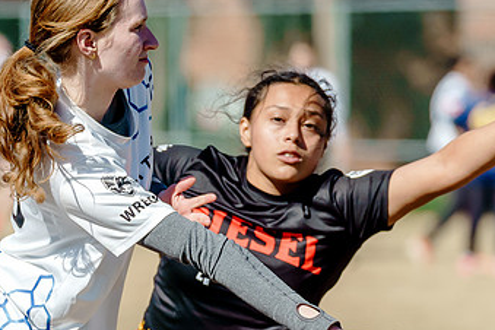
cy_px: 234
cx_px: 68
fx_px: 9995
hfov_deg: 2.8
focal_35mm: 727
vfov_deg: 1.9
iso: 160
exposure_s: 1/1250
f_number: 5.6
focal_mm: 300
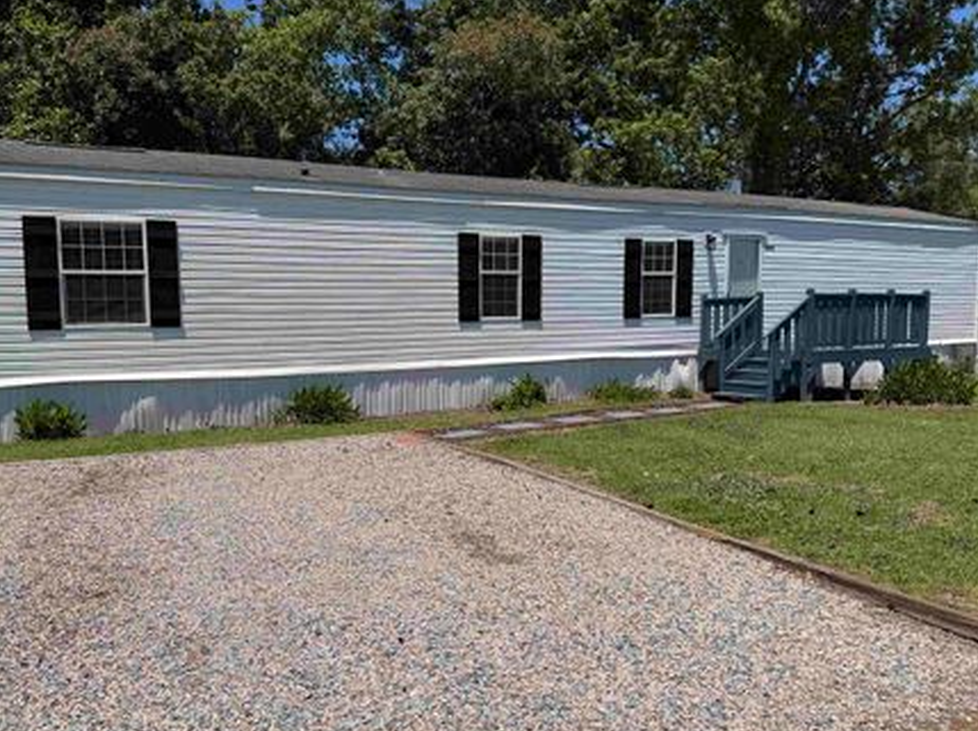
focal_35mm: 28
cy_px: 381
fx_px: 790
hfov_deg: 63.4
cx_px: 456
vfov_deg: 49.7
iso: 80
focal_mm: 6.76
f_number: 1.78
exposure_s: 1/6711
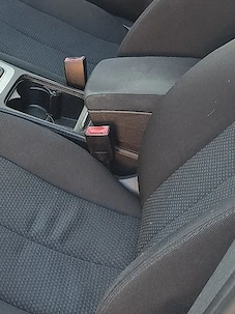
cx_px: -22
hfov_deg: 21.2
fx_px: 598
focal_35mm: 66
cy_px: 145
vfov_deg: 29.4
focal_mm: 4.65
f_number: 1.8
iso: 64
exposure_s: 1/50
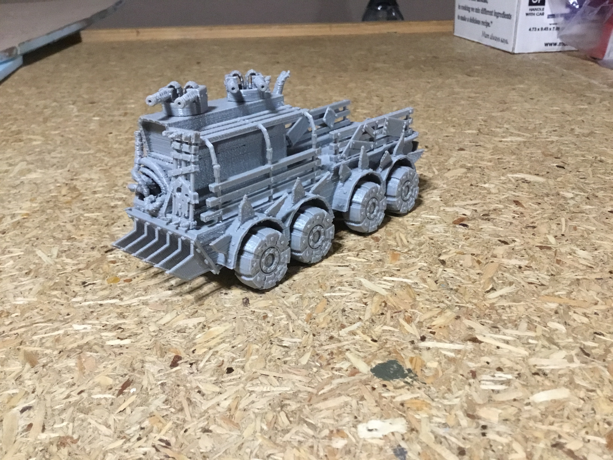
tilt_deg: -25.7
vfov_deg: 45.4
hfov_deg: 58.4
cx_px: 306
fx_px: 549
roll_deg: +1.4
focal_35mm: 31
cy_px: 230
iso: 250
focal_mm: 3.3
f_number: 2.4
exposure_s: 1/30
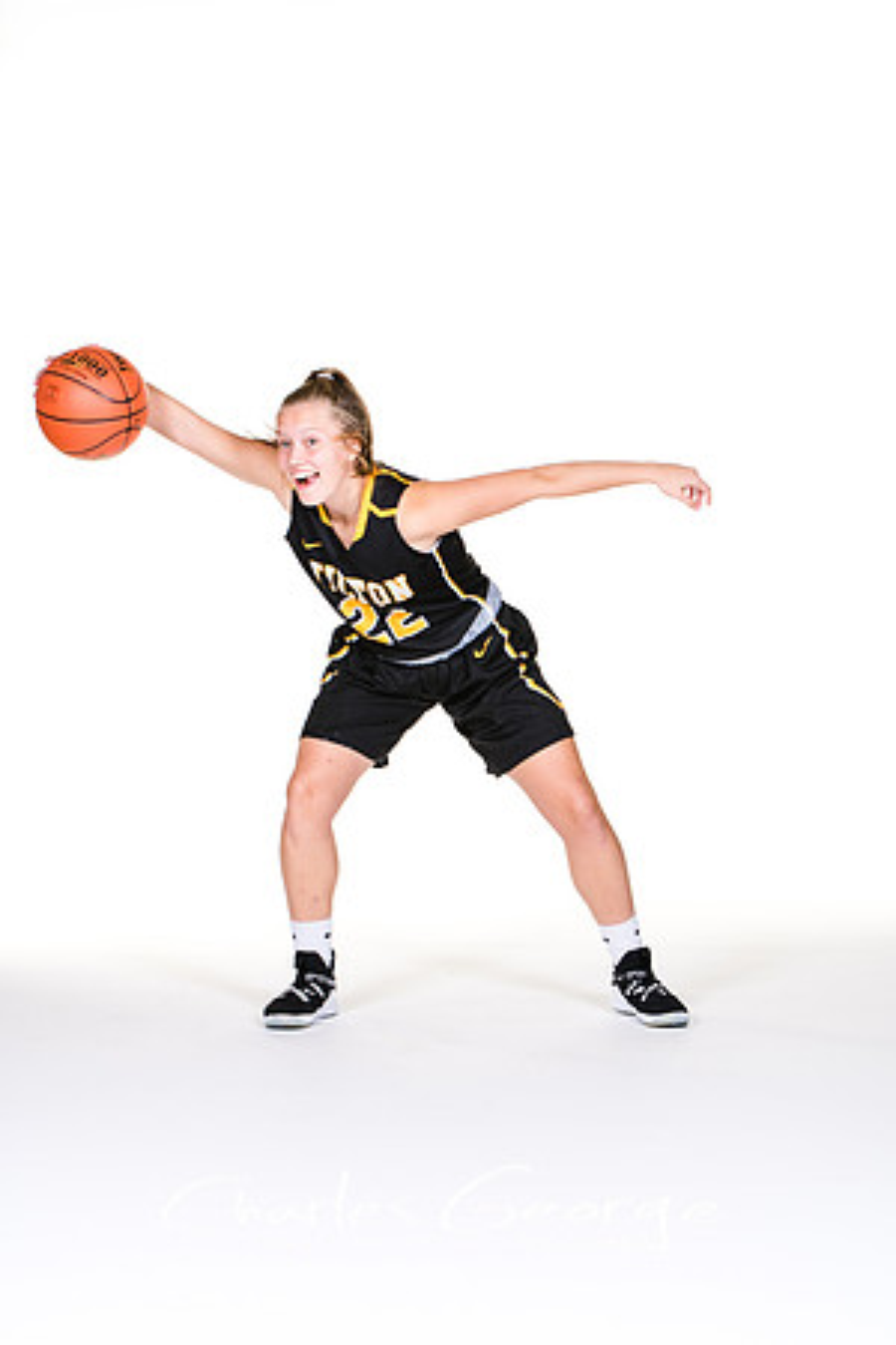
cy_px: 672
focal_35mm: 117
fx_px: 4368
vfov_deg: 17.5
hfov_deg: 11.7
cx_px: 448
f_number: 6.3
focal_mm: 78
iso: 200
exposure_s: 1/160
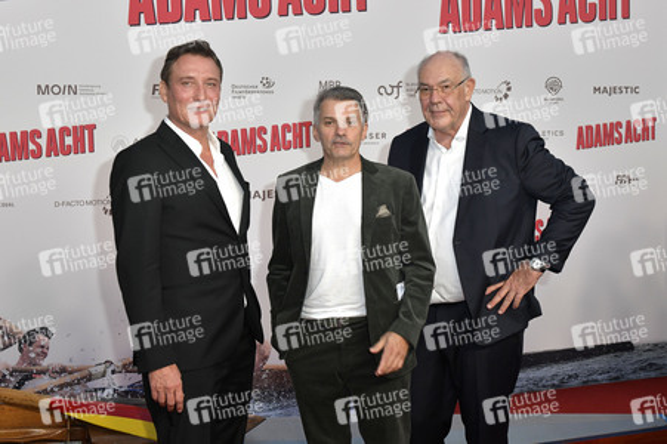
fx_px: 833
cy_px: 222
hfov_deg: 43.6
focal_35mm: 45
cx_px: 334
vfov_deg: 29.8
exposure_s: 1/160
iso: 1600
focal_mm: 45
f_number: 7.1
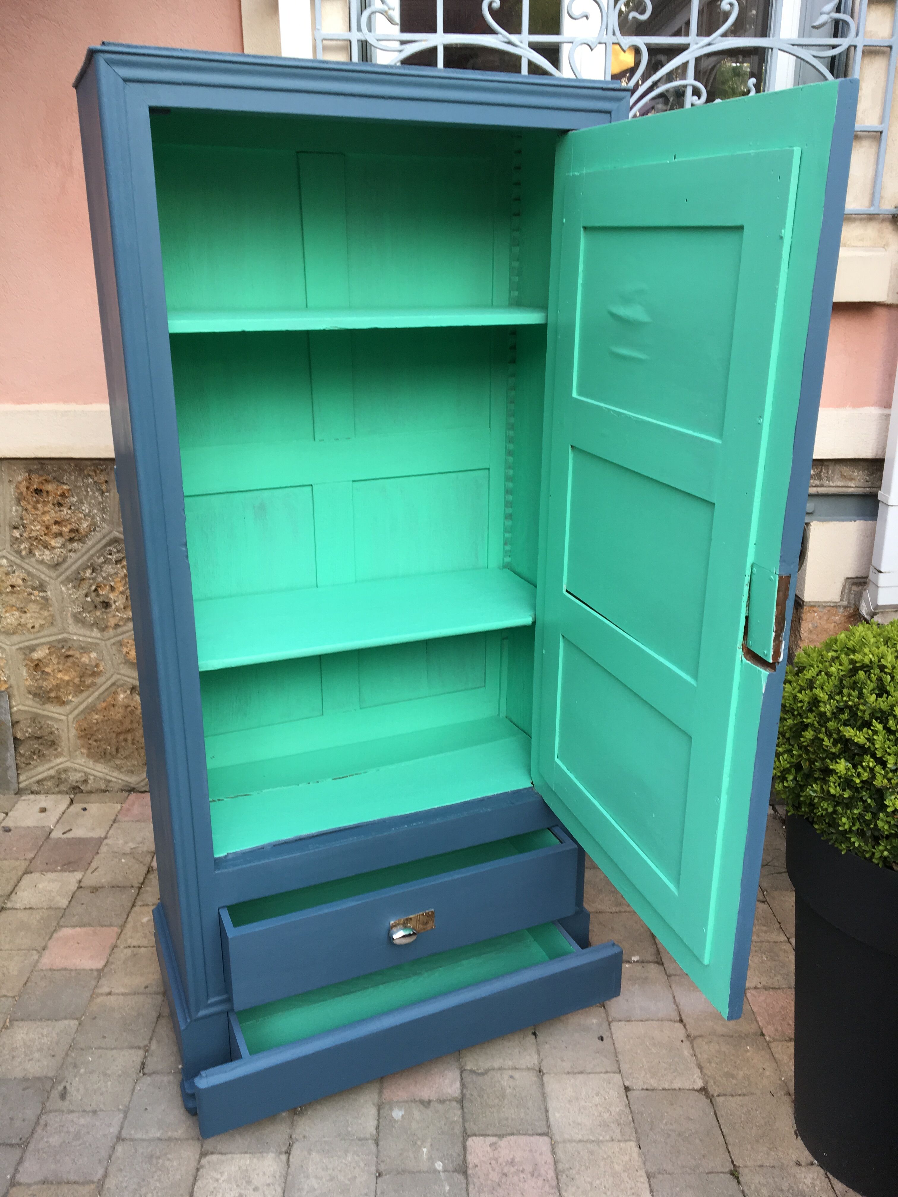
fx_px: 1003
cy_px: 598
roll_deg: +0.5
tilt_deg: -17.1
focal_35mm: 29
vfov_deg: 61.7
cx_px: 449
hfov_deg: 48.2
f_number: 2.2
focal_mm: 4.15
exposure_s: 1/100
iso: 32
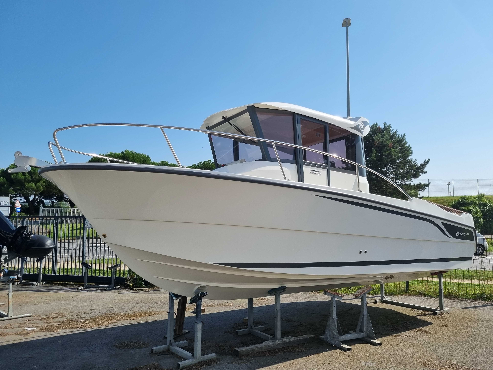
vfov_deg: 53.1
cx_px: 246
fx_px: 370
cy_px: 185
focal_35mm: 26
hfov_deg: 67.3
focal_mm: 5.4
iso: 50
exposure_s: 1/3776
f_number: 1.8
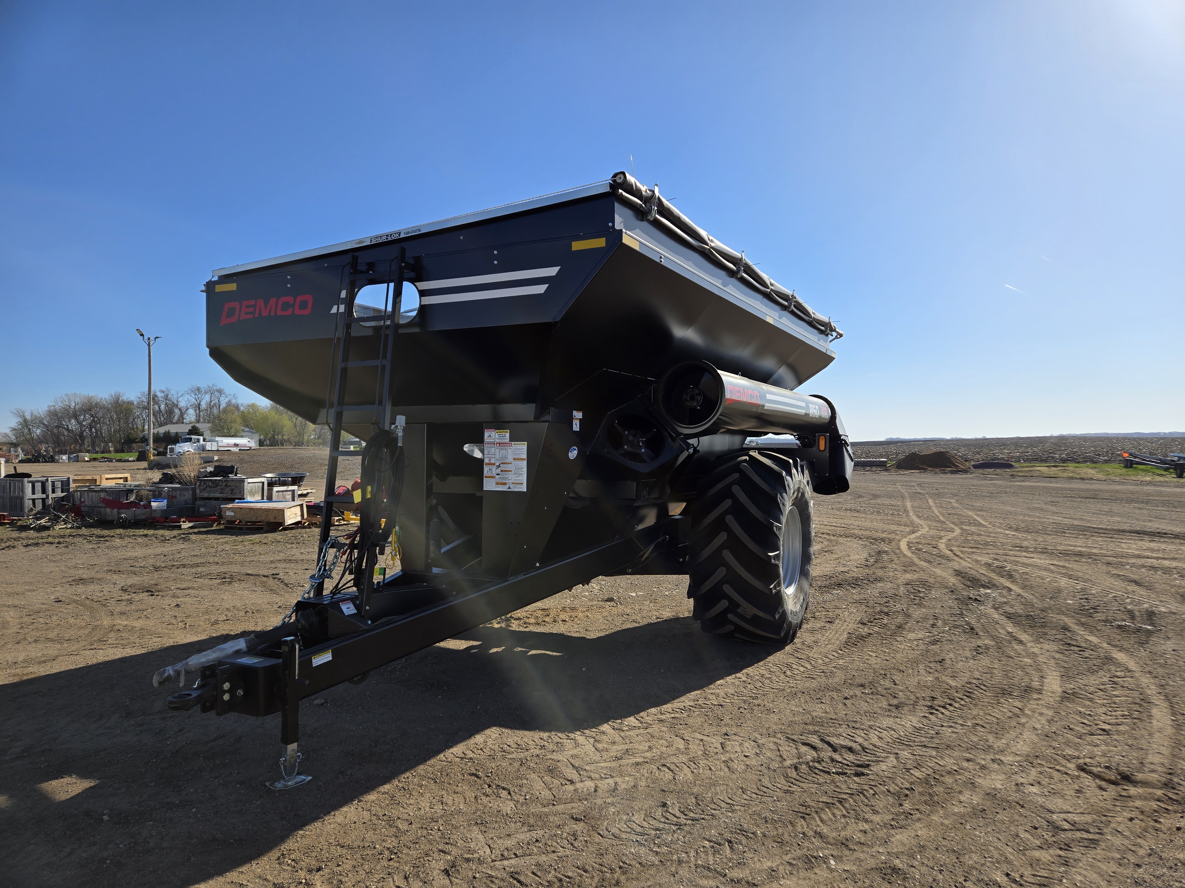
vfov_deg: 58.9
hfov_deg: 73.9
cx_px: 592
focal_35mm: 23
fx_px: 787
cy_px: 444
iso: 25
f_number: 1.8
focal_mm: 5.4
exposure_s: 1/2259
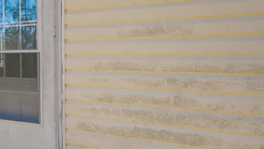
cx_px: -110
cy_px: 54
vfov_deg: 23.4
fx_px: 357
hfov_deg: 29.2
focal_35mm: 51
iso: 100
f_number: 9
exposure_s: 1/250
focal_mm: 14
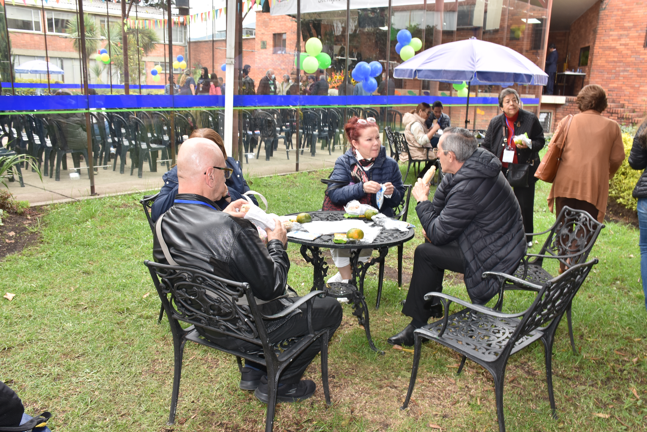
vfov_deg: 40.0
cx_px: 324
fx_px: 593
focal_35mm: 33
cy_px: 216
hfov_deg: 57.2
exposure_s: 1/60
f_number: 7.1
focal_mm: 22
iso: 125
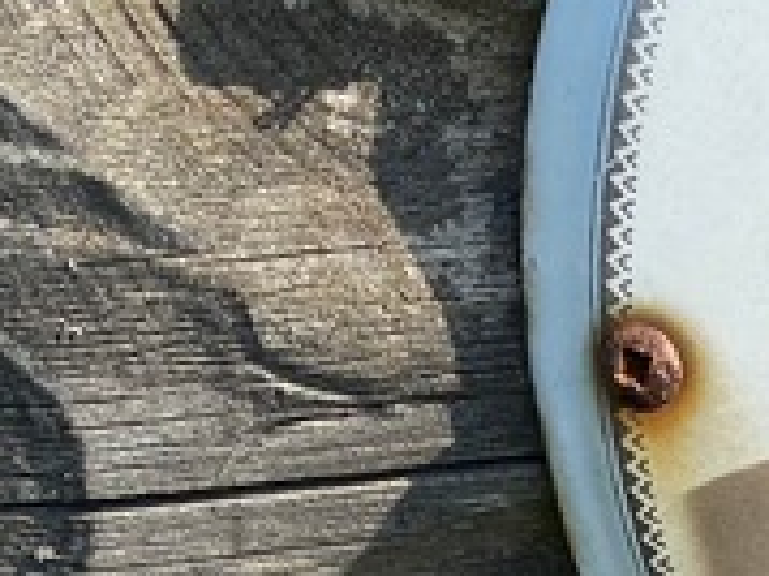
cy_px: 1161
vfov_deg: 11.5
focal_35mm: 116
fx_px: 2575
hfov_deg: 15.0
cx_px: 1323
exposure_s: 1/2105
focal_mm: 4.25
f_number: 1.8
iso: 32
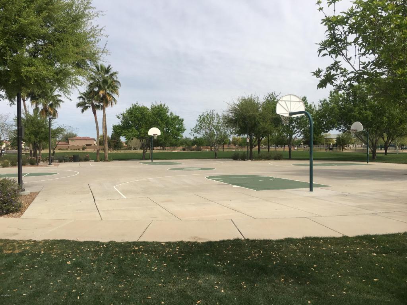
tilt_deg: -1.0
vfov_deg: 48.2
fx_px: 341
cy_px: 152
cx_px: 204
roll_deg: +2.2
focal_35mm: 29
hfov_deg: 61.7
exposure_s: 1/2262
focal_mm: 4.15
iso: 25
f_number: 2.2
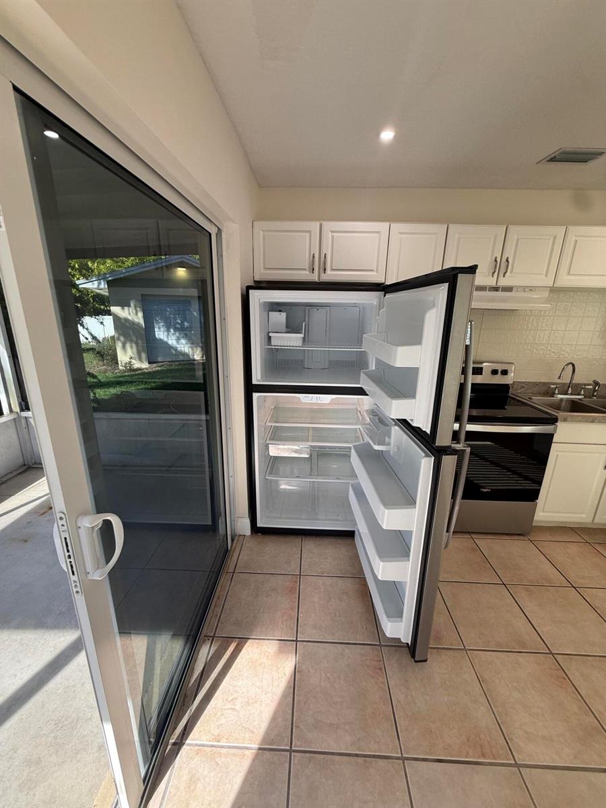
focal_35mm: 14
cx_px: 303
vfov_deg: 102.1
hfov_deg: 85.7
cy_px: 404
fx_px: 327
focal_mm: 2.22
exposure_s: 1/120
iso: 80
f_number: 2.2
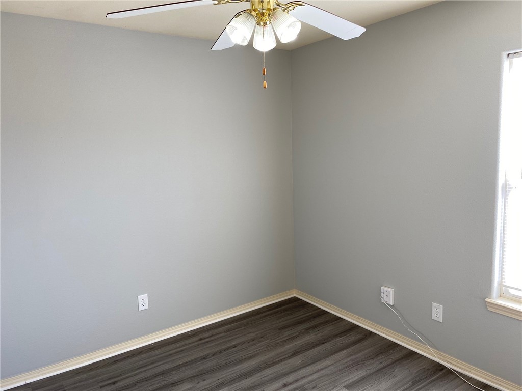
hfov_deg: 67.3
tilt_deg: -6.9
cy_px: 196
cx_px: 261
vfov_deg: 53.1
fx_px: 392
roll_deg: +2.0
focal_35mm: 26
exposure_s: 1/120
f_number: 1.8
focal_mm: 4.25
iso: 40
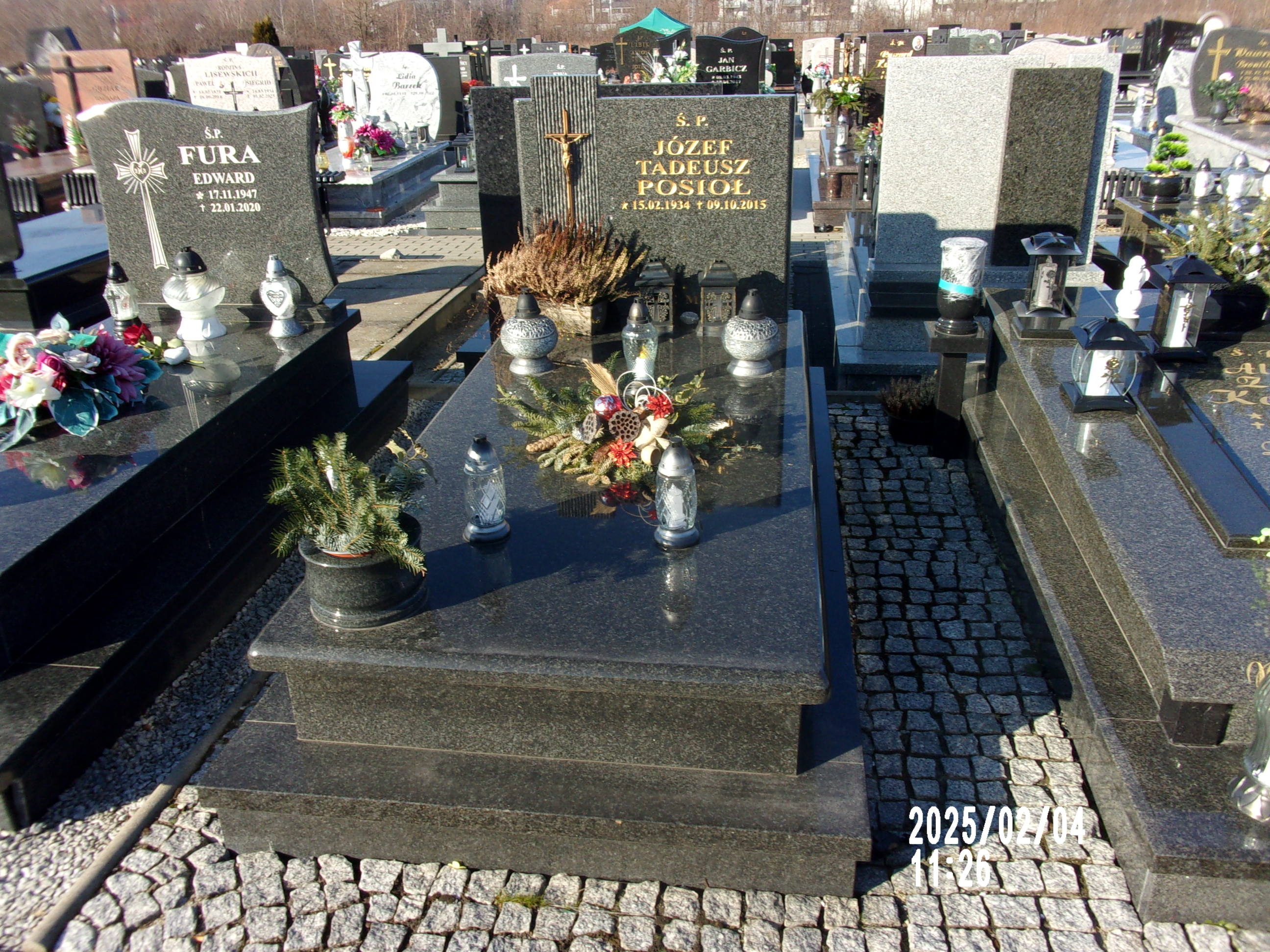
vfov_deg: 49.7
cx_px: 635
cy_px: 476
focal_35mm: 28
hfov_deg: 63.4
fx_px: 1027
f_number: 10.8
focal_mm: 5.1
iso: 80
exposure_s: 1/42
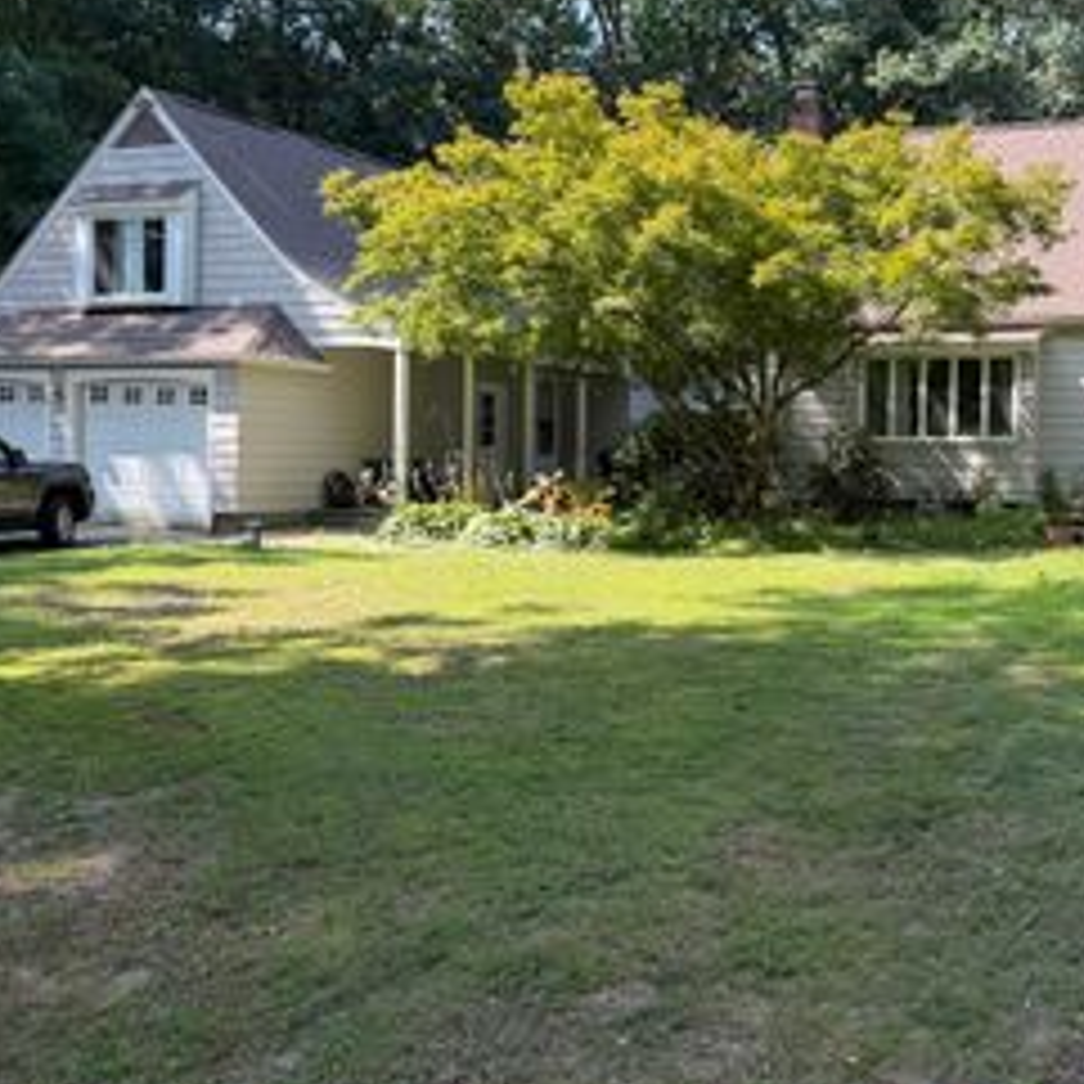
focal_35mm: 44
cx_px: 873
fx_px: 1559
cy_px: 484
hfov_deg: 37.0
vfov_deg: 38.3
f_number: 1.78
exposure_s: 1/805
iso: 80
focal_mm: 6.76
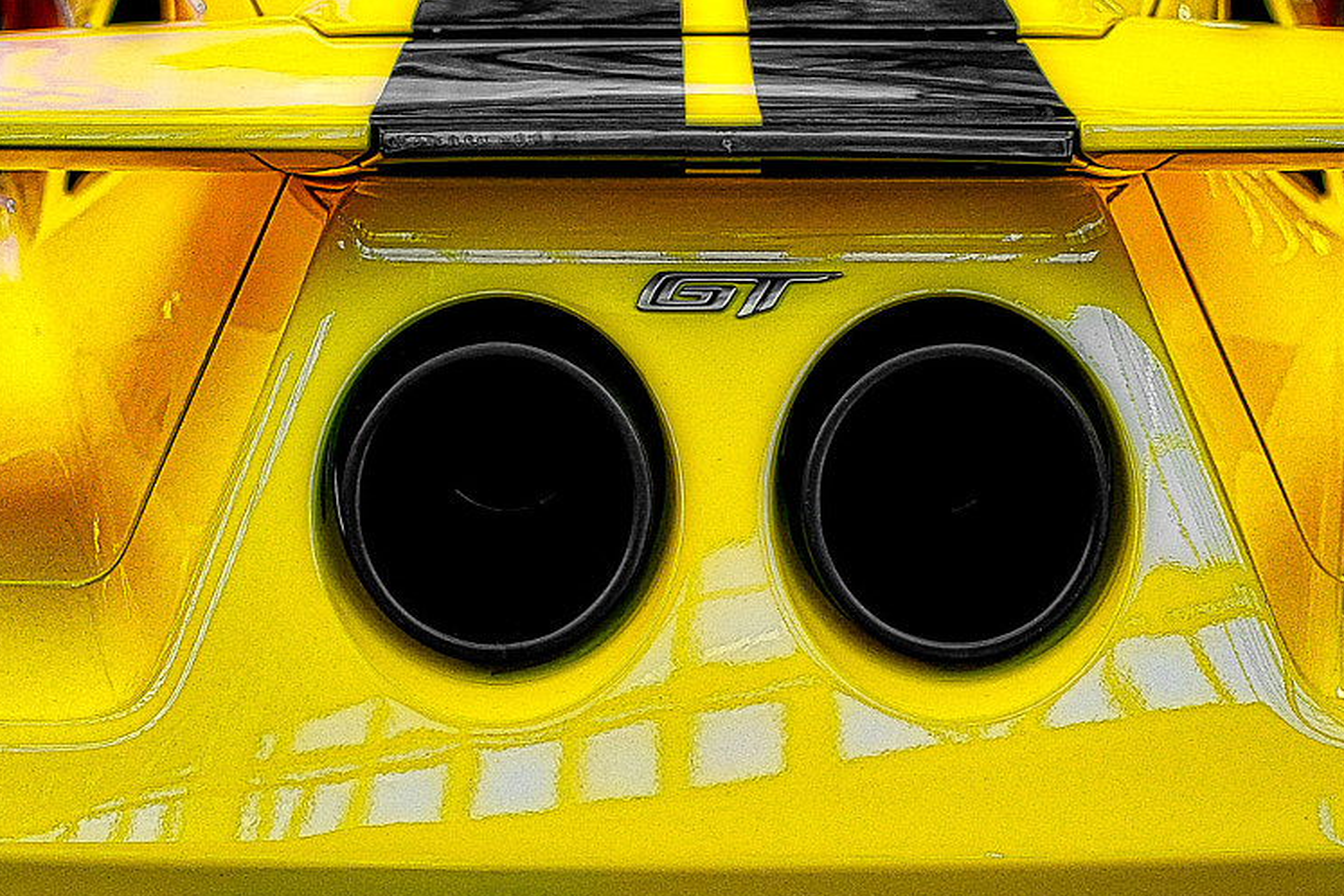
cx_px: 707
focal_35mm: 75
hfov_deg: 27.0
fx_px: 2800
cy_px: 255
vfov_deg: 18.1
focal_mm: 35
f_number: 2.8
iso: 640
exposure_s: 1/40
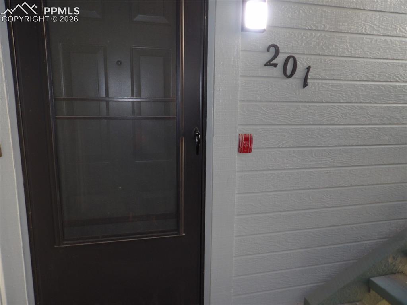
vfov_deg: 56.8
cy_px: 152
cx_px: 204
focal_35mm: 24
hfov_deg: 71.6
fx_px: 282
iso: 200
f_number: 3.2
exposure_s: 1/33
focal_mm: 4.3
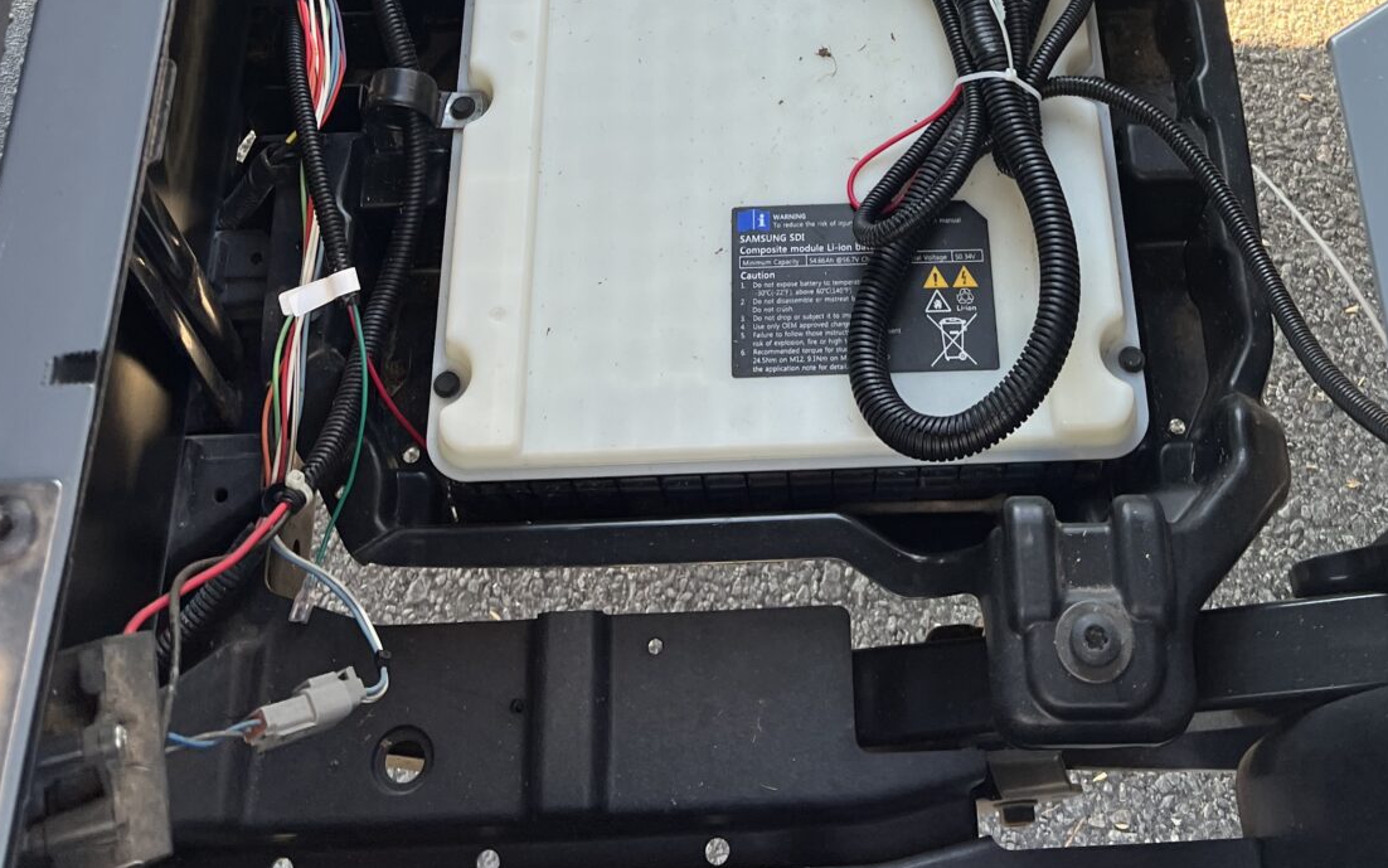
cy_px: -126
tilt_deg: -59.1
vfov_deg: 24.7
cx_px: 830
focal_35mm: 48
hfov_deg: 41.6
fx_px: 1816
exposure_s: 1/171
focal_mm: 5.7
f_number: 1.5
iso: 50
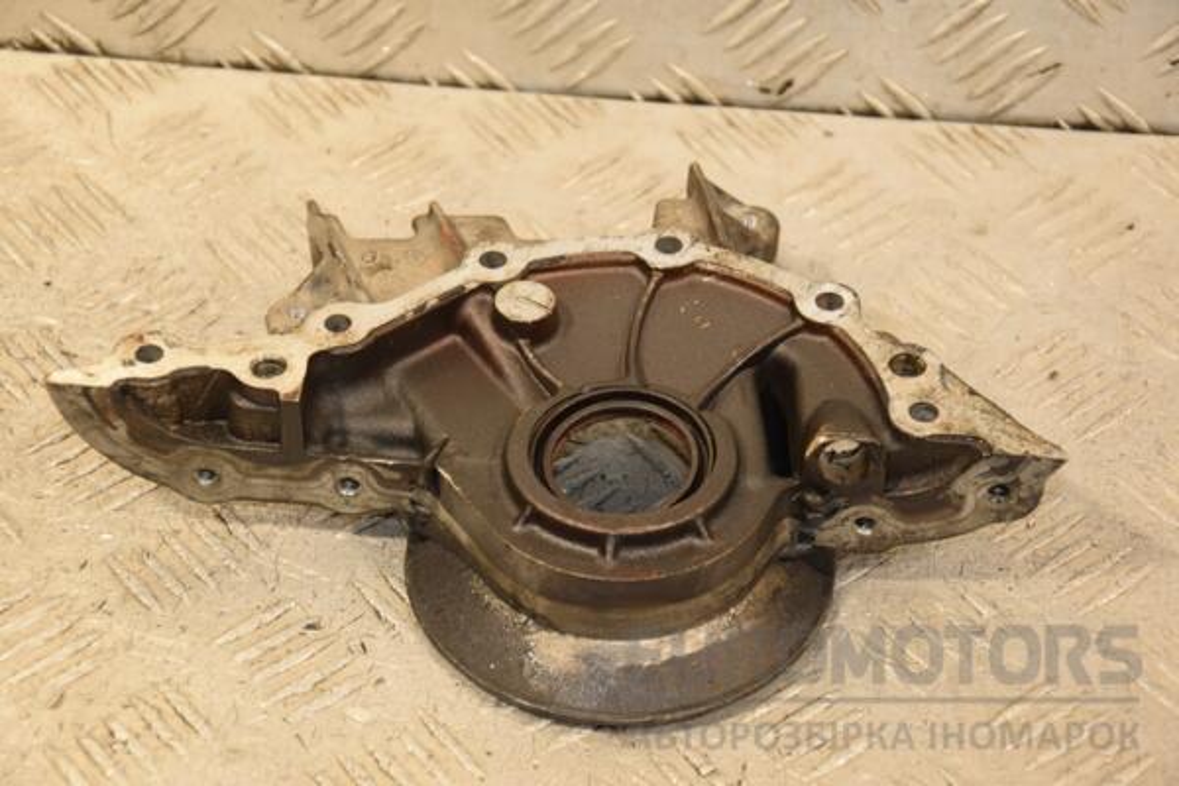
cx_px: 590
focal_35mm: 105
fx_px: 3438
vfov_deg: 13.0
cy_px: 393
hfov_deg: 19.5
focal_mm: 70
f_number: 5.3
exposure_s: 1/100
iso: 800
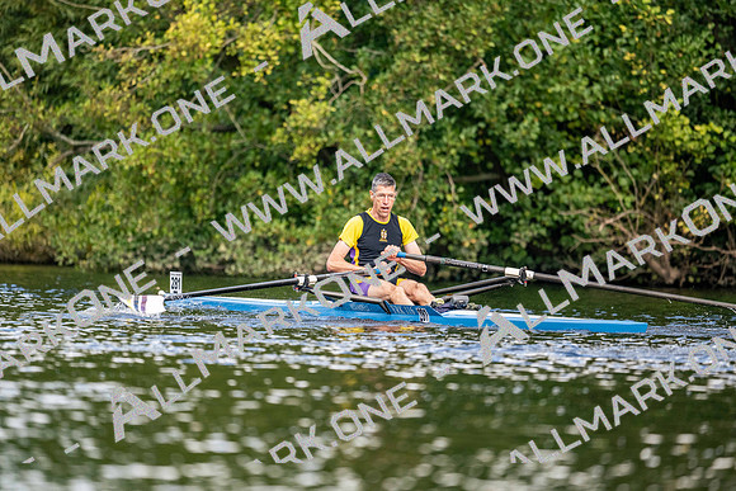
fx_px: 8184
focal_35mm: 400
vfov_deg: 3.4
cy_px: 246
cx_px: 368
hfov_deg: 5.1
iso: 900
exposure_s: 1/2000
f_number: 4.5
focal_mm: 400
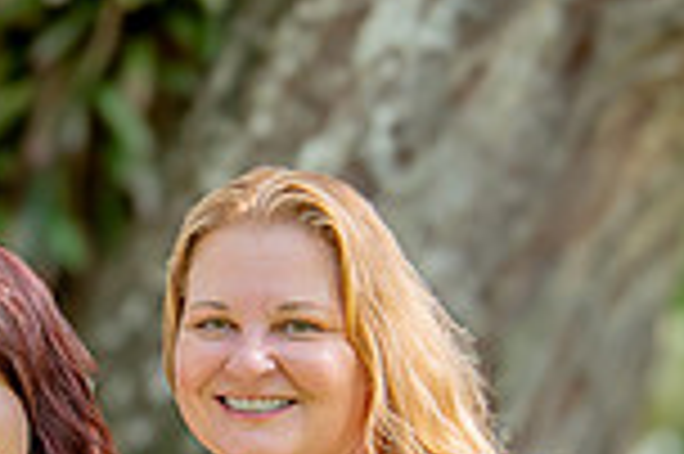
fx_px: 4213
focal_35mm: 222
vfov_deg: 6.1
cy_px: 517
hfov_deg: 9.2
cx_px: -94
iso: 800
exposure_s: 1/400
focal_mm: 58
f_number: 4
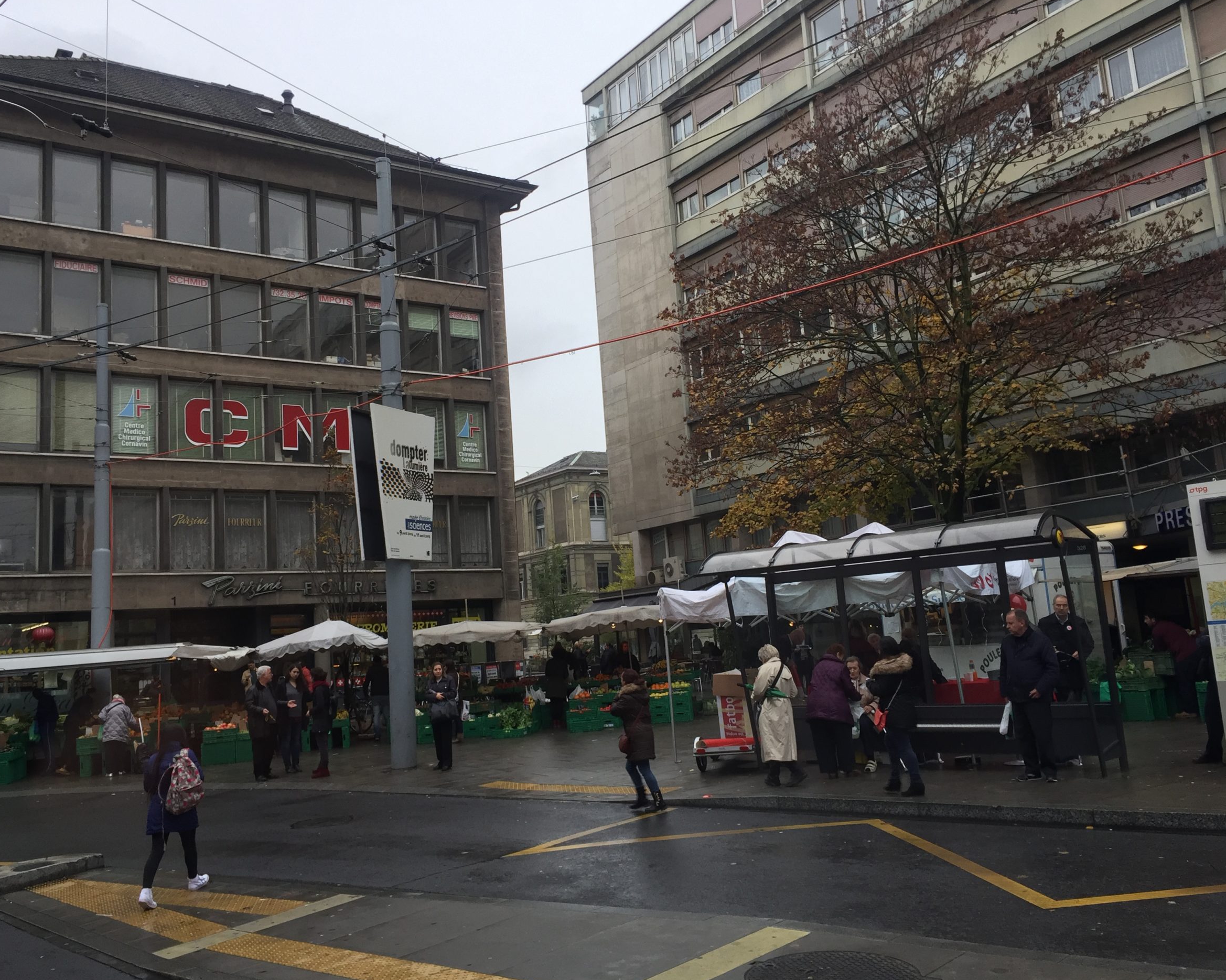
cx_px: 558
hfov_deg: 57.1
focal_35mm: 31
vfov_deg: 47.1
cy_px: 489
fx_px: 1125
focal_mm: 4.15
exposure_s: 1/120
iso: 50
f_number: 2.2
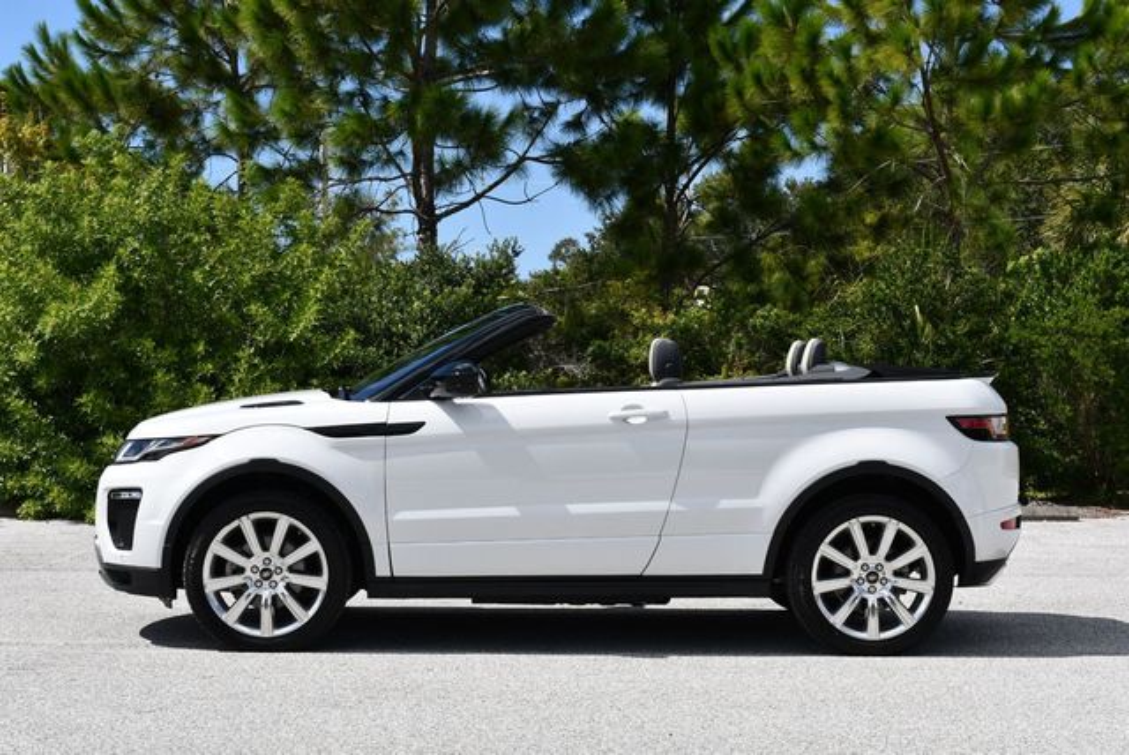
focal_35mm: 64
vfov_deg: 21.3
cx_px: 564
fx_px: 2009
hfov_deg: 31.4
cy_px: 378
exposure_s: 1/320
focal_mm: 32
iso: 100
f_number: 9
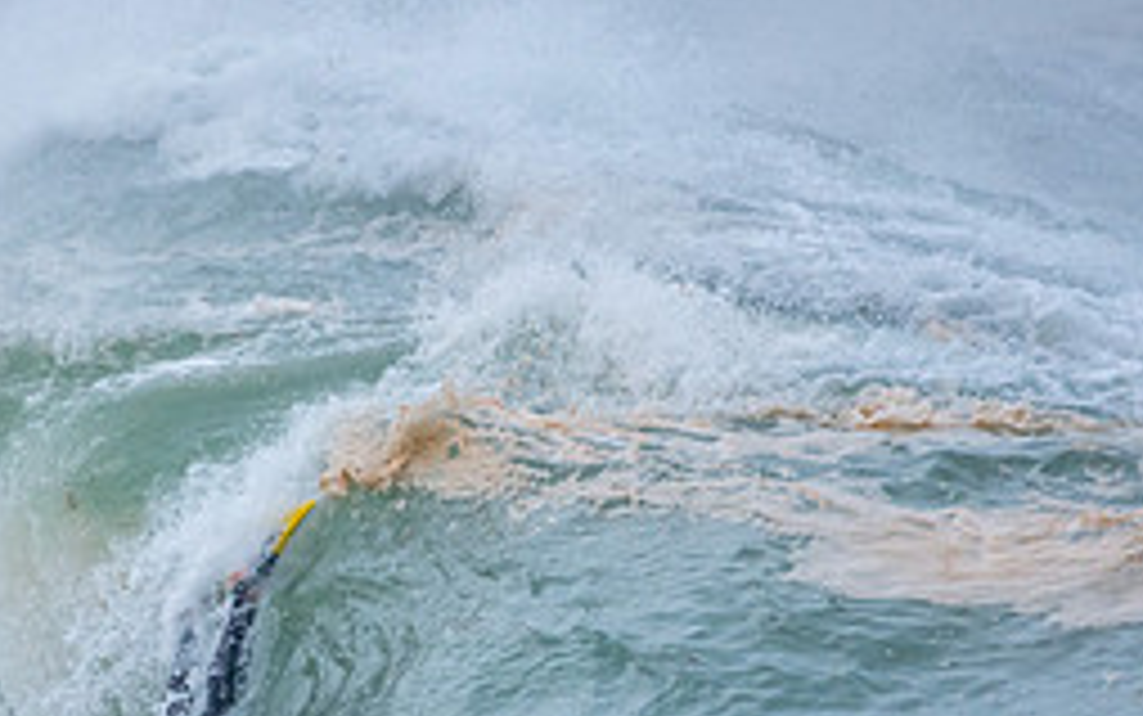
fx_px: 54475
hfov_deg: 1.2
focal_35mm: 1748
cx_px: 108
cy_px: 795
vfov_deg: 0.8
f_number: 5.6
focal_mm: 500
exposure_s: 1/1000
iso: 560
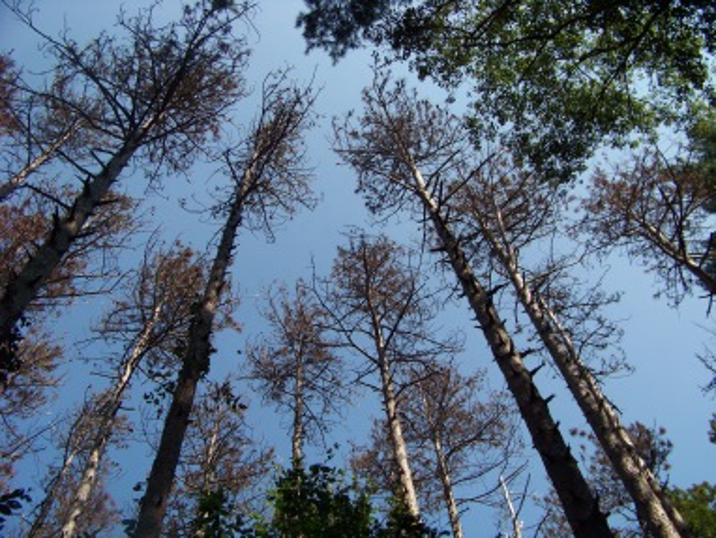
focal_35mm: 36
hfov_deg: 51.3
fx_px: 745
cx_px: 358
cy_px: 269
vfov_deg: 39.7
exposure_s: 1/500
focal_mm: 5.85
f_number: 4
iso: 65
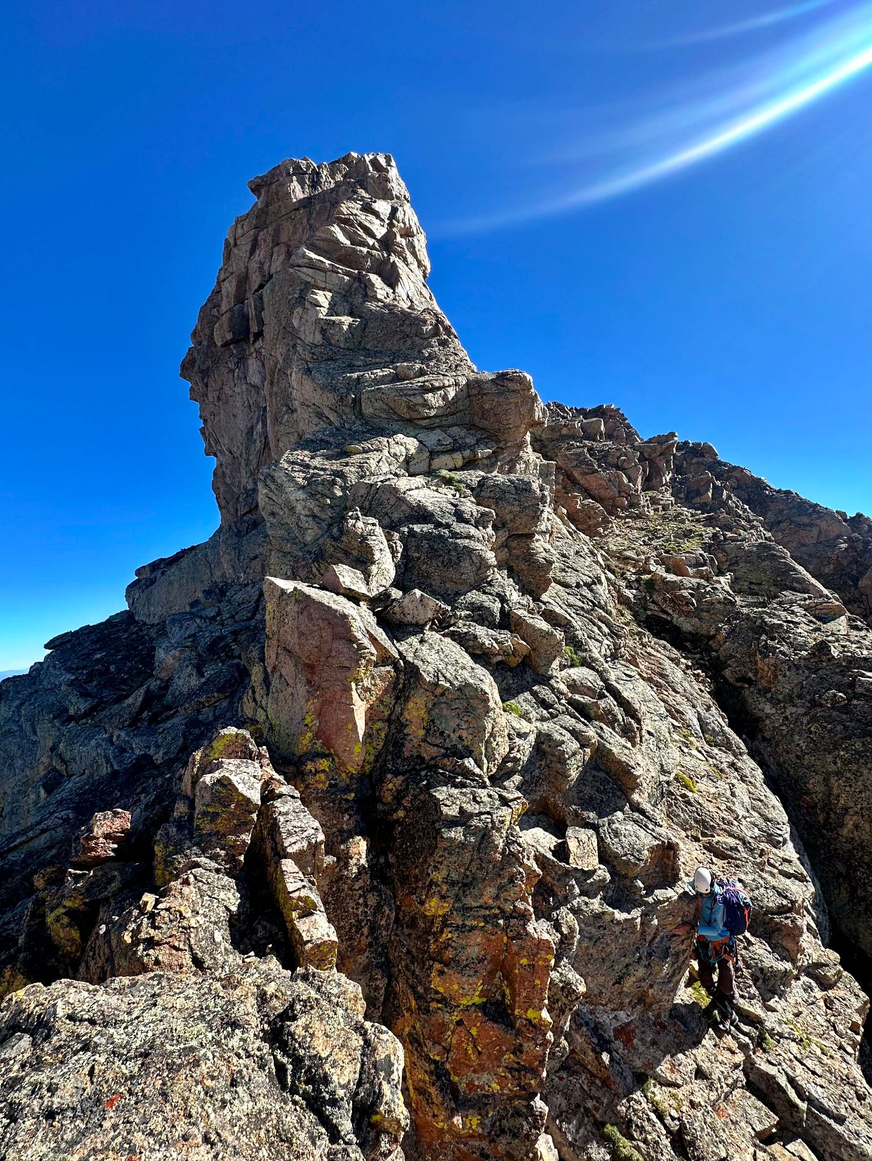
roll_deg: +3.8
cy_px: 600
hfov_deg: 81.7
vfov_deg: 98.1
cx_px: 458
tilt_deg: +3.2
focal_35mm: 15
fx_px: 504
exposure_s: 1/716
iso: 50
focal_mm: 2.22
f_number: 2.2
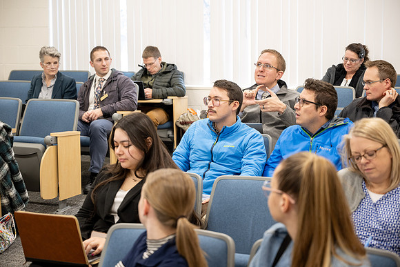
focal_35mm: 70
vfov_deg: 19.5
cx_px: 200
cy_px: 134
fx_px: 778
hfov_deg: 28.8
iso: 800
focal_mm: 70
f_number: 4
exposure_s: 1/60
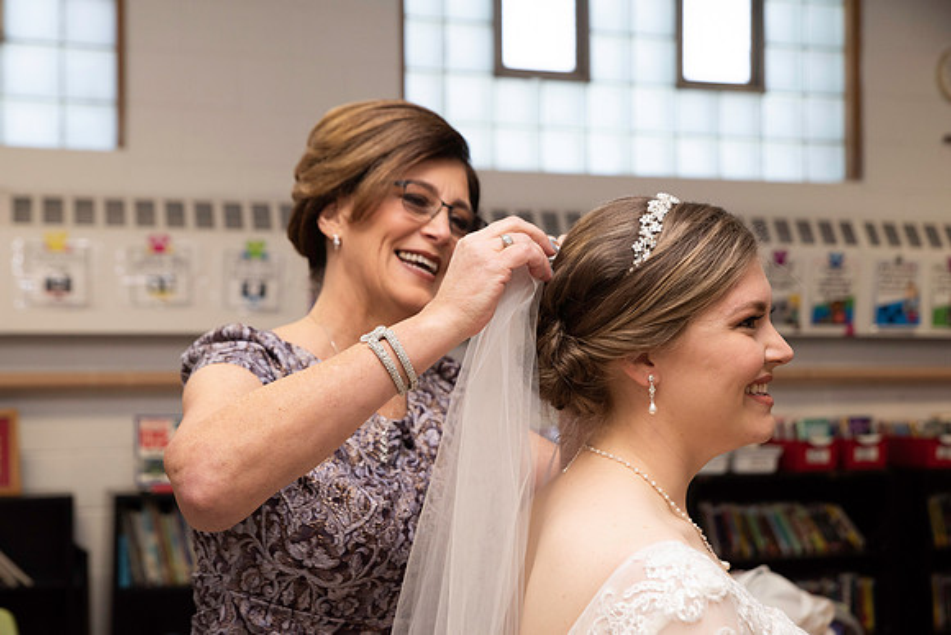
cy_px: 318
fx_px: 1453
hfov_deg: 36.2
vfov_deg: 24.6
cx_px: 476
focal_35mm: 55
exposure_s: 1/200
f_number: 4.5
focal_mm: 55
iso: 640
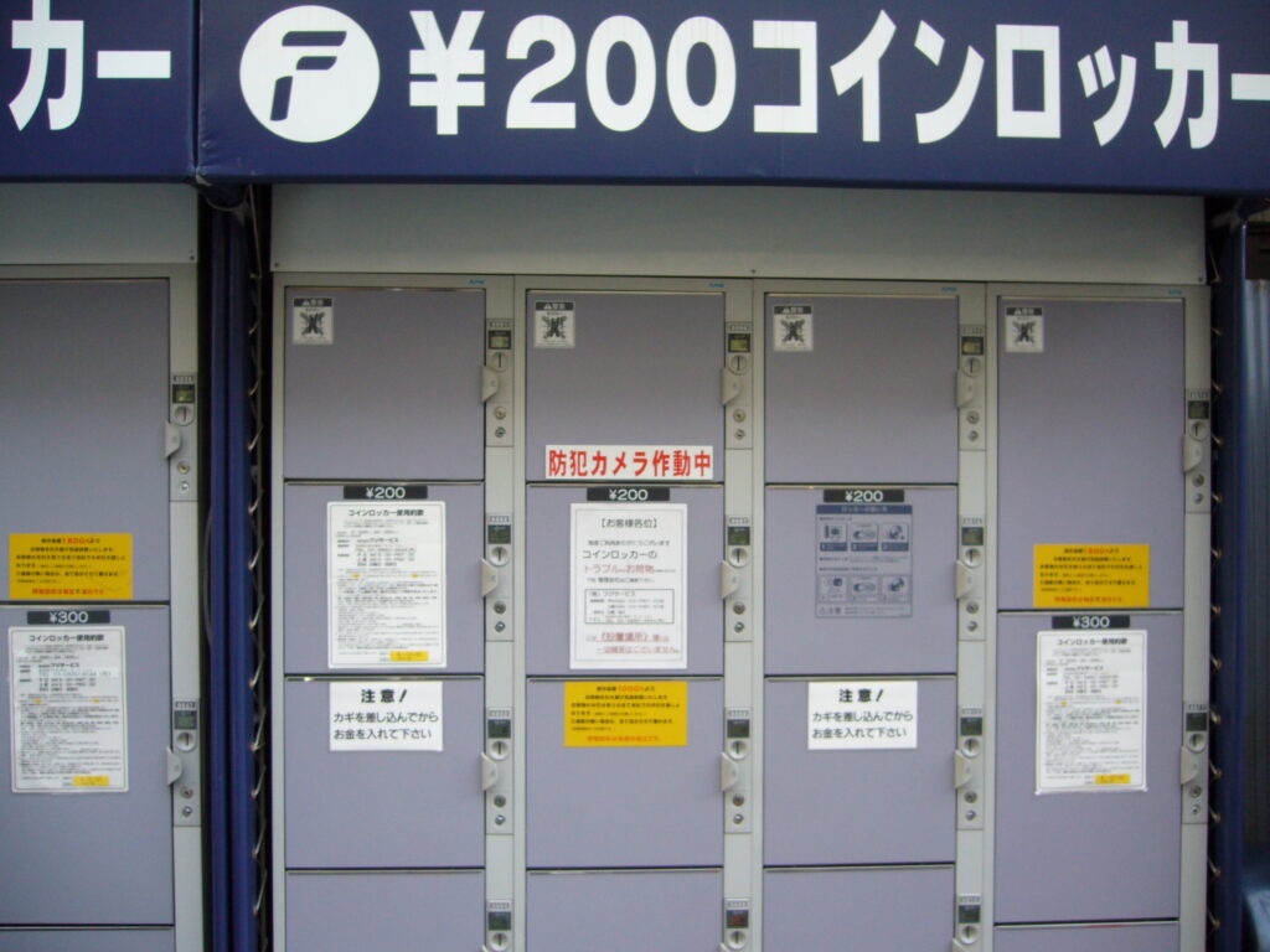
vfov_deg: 40.7
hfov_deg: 52.6
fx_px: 1284
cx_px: 635
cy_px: 476
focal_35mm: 35
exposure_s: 1/15
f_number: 2.8
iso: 125
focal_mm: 5.8
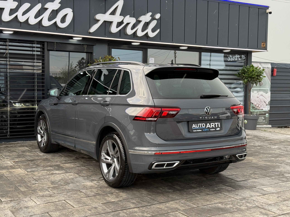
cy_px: 108
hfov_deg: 39.7
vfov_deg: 30.3
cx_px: 145
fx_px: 402
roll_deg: -1.6
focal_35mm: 48
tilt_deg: -1.8
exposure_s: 1/422
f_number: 1.78
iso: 100
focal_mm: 6.76
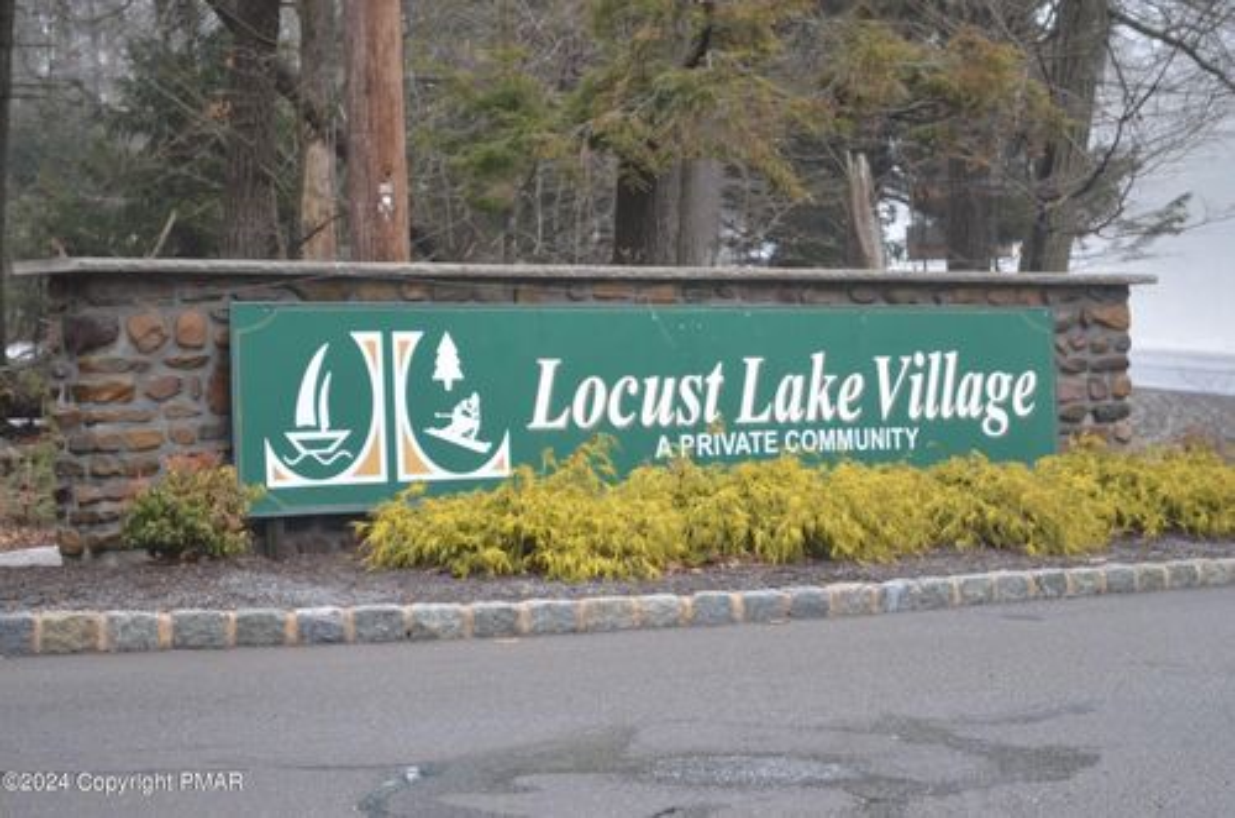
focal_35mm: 72
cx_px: 618
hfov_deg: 28.1
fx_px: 2465
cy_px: 409
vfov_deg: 18.8
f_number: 5.6
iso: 250
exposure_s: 1/125
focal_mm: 48
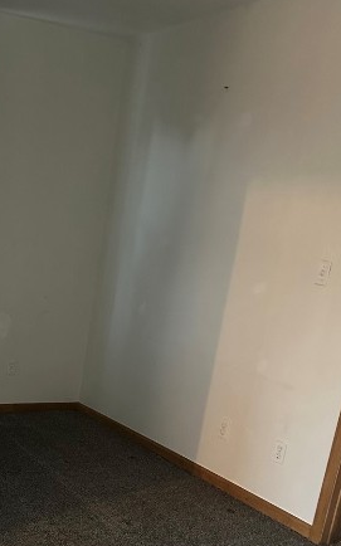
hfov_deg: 27.5
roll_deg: -5.6
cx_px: 29
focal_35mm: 45
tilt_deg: -19.1
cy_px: 435
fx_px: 670
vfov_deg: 42.4
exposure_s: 1/30
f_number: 1.78
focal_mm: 6.86
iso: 1000
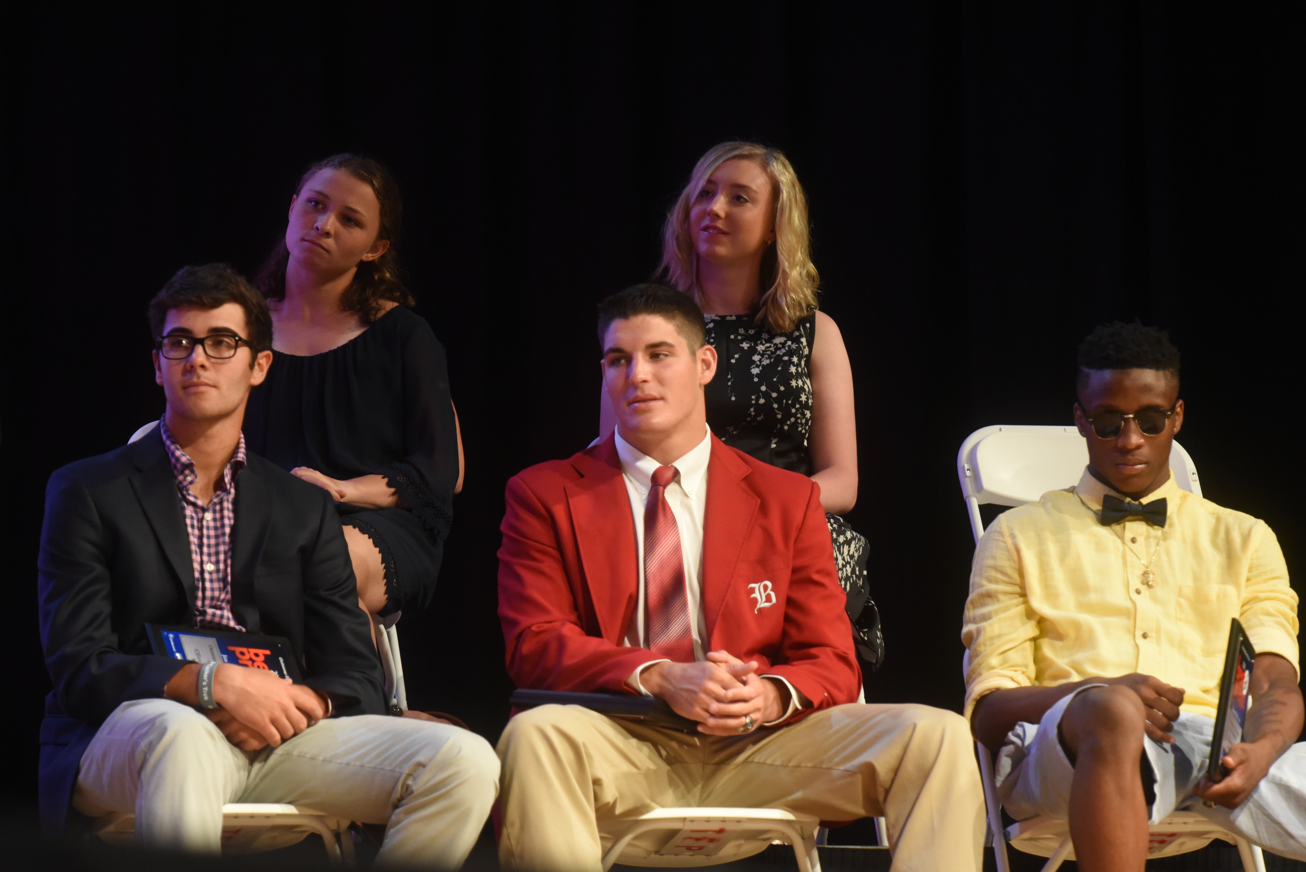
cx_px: 653
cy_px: 436
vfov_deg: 6.9
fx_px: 7258
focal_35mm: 200
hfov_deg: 10.3
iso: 4000
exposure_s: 1/200
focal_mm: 200
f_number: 4.8
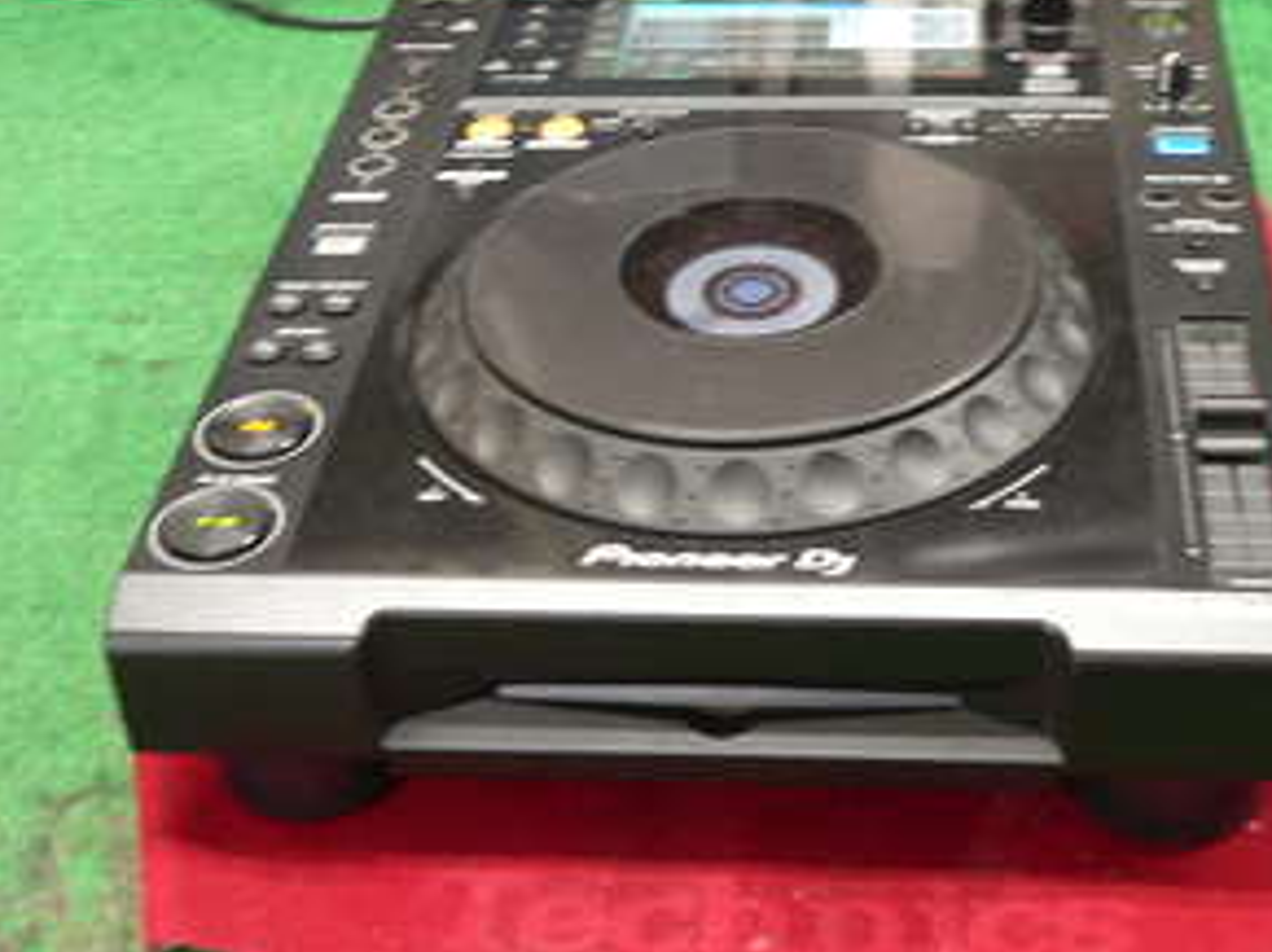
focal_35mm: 59
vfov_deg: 24.7
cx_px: 750
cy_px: 388
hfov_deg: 32.6
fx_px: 2166
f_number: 2.8
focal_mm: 7.4
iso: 200
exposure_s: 1/8
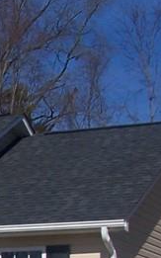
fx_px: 1110
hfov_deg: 7.9
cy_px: 310
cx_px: -178
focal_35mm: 158
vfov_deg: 12.9
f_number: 5.6
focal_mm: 6.3
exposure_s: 1/750
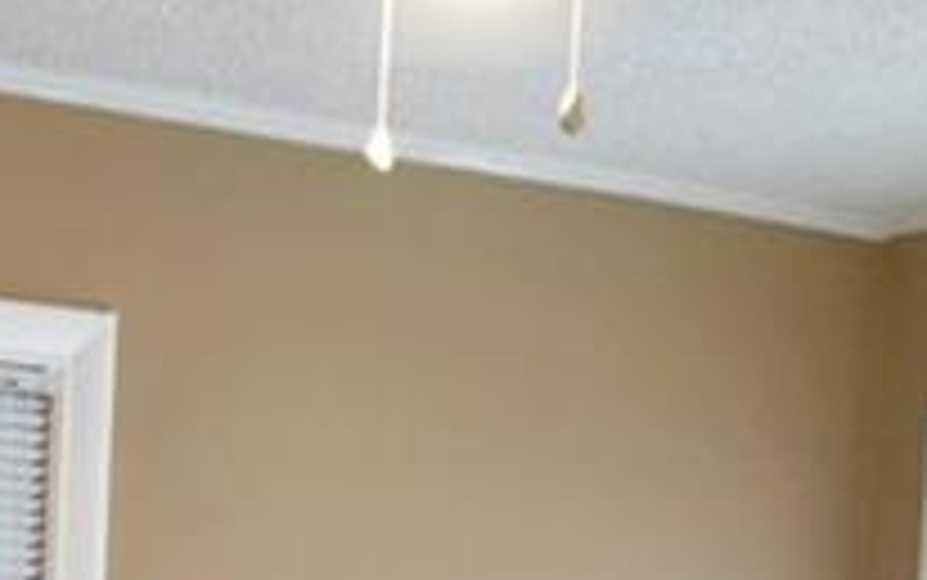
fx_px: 3463
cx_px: -54
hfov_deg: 14.9
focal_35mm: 137
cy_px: 1387
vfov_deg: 8.7
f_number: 3.5
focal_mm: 18
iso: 3600
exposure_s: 1/30
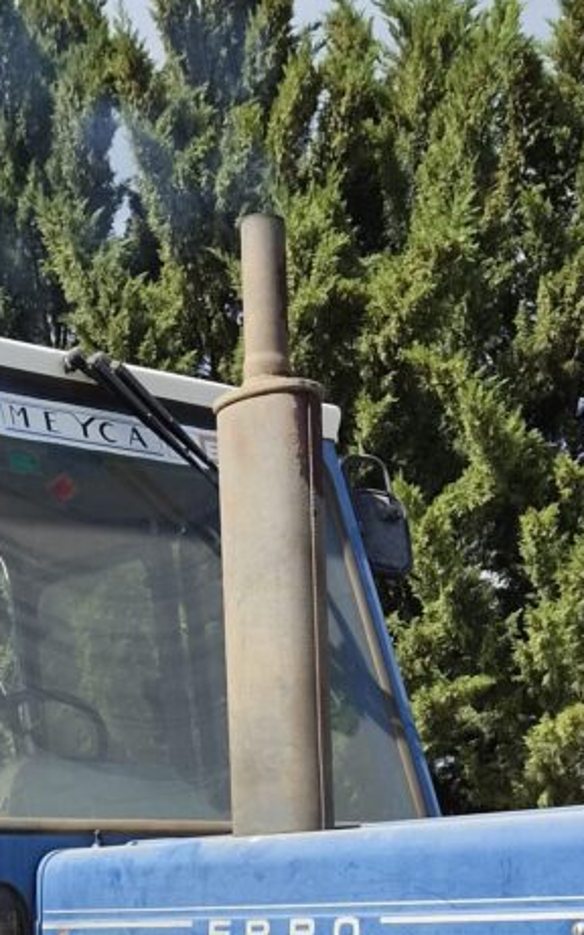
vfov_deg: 25.4
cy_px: 1081
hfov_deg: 17.6
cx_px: 296
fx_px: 1885
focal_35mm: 74
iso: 80
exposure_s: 1/3104
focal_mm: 5.4
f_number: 1.8
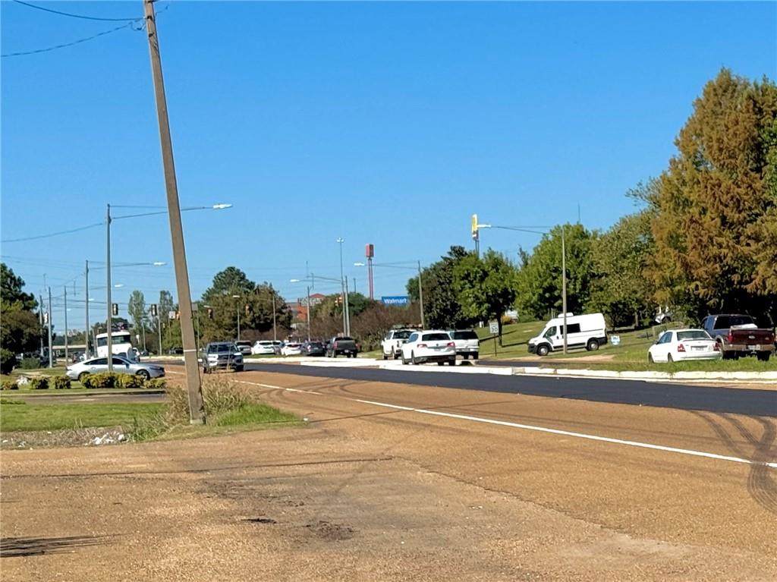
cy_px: 291
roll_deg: +2.4
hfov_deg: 39.7
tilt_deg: +1.3
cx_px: 388
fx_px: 1077
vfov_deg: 30.2
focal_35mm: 48
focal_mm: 6.76
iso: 64
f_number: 1.78
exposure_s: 1/6410
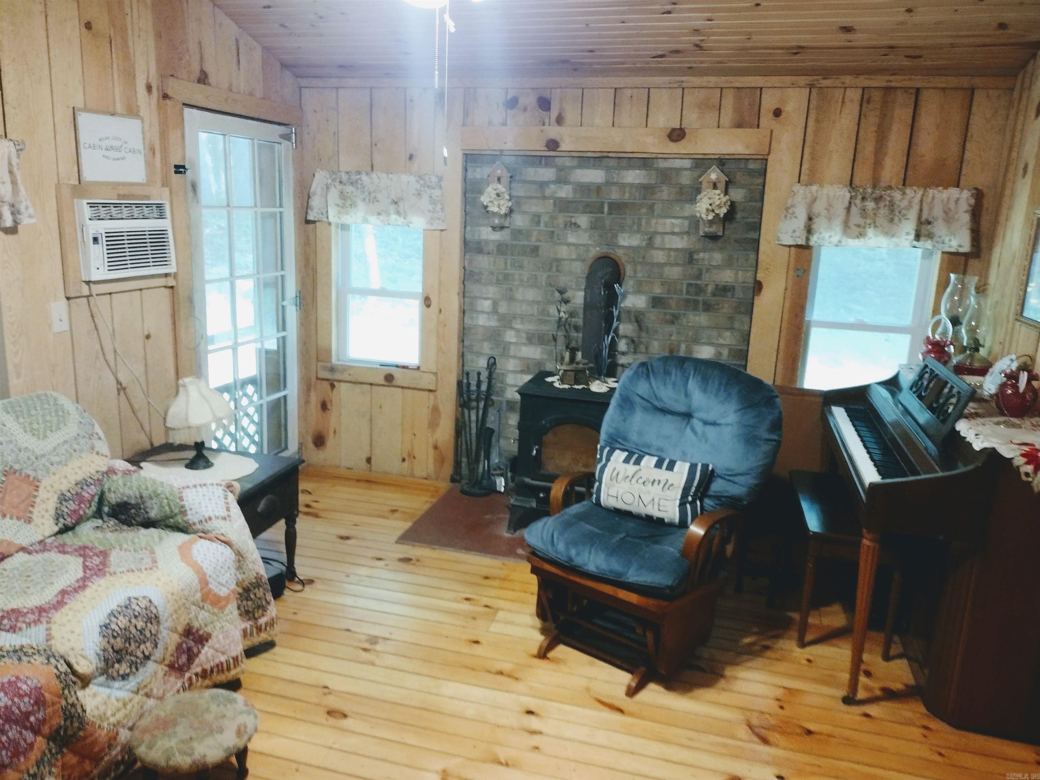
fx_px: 811
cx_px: 520
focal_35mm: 27
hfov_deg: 65.3
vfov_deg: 51.4
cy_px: 390
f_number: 1.7
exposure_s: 1/40
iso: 488
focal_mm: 4.71
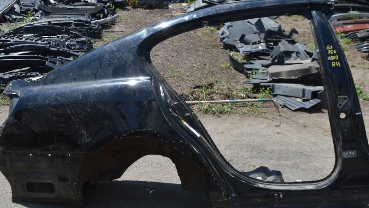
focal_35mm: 50
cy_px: 106
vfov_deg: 23.9
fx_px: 489
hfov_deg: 41.3
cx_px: 189
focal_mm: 28
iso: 100
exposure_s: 1/320
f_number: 9
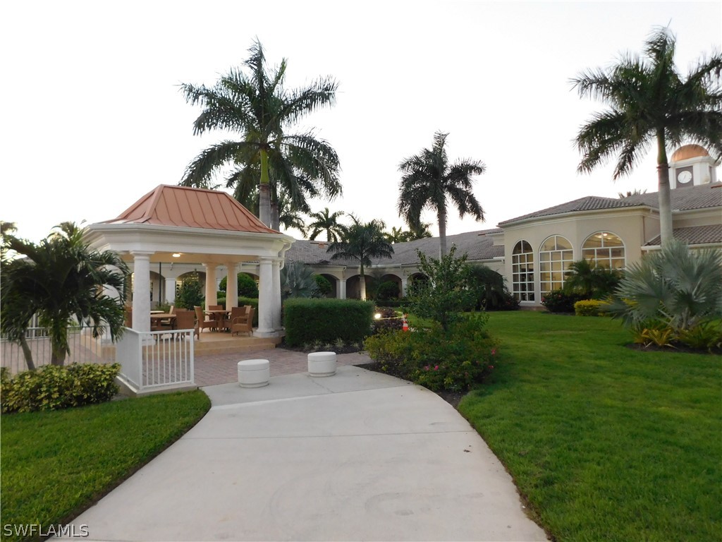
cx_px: 361
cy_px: 271
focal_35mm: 23
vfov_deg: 58.9
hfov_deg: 73.9
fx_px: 480
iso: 320
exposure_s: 1/30
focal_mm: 4
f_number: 3
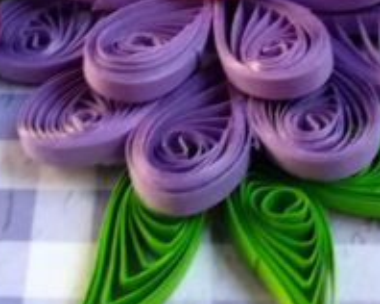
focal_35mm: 77
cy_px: -37
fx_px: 865
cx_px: 209
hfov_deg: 24.8
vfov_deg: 19.0
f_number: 2.2
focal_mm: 3.83
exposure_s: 1/33.3
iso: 250
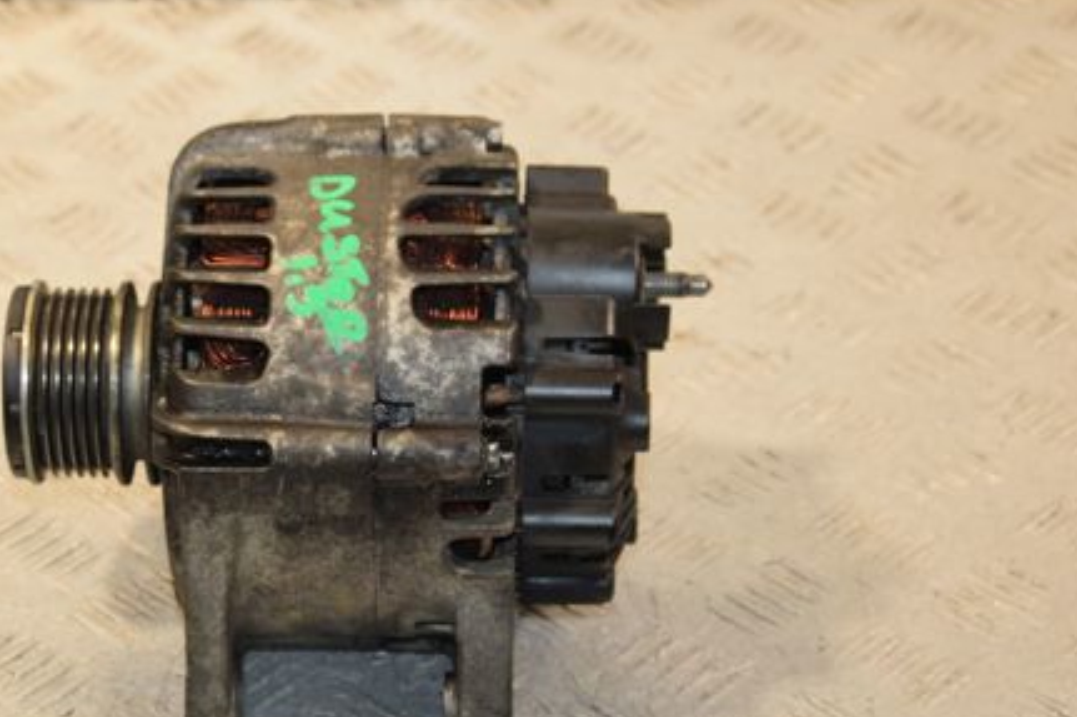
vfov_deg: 12.8
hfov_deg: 19.0
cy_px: 387
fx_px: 3200
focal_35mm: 107
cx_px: 335
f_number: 6.3
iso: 800
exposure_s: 1/200
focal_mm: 48
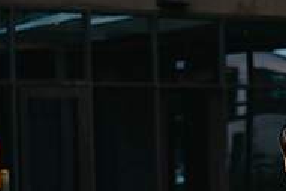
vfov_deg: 7.2
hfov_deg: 10.5
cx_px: 388
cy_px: 223
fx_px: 1520
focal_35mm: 191
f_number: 2.8
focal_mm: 63
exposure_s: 1/400
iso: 100
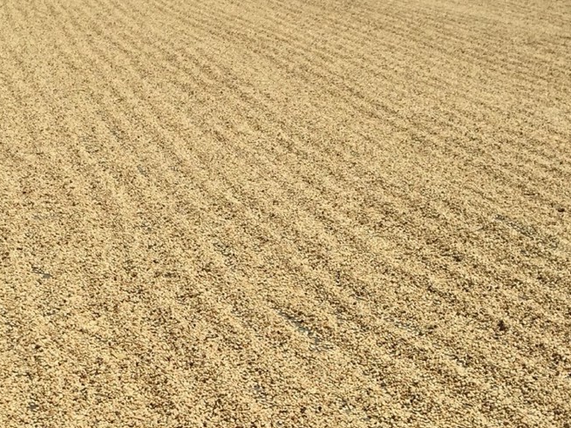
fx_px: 1023
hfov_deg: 31.0
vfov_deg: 22.8
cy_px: 415
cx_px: 200
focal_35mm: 62
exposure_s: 1/4405
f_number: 2.2
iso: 32
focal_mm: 4.15
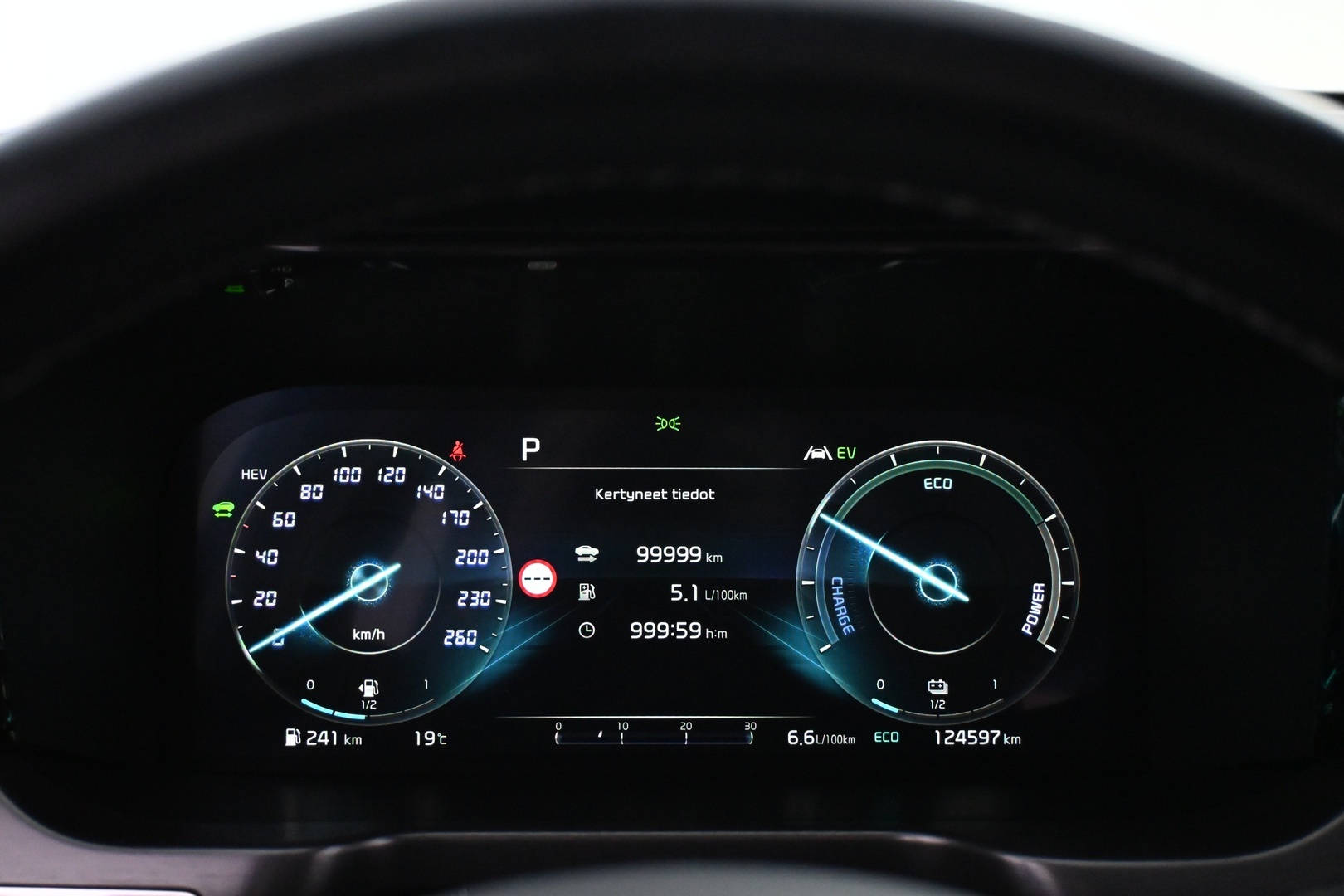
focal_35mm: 45
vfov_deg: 29.9
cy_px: 448
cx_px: 672
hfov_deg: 43.6
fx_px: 1680
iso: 4500
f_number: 4.8
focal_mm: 30
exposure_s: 1/60
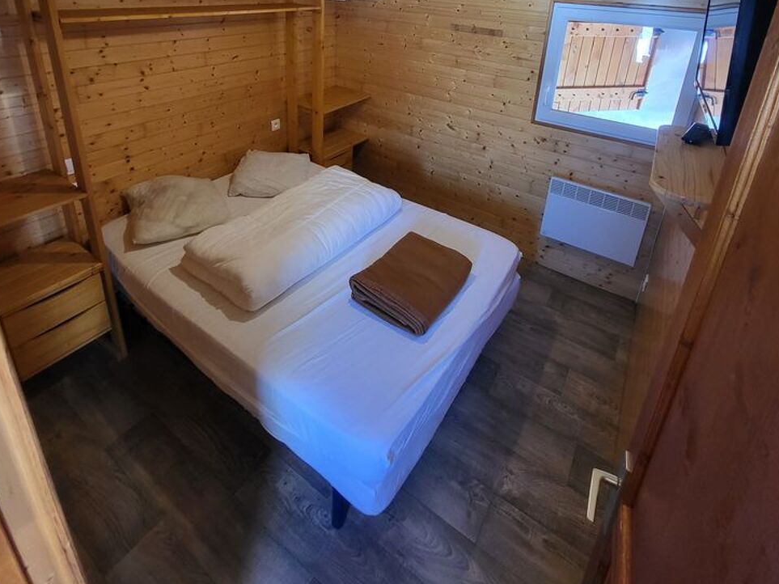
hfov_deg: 87.7
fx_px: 405
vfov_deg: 66.3
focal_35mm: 18
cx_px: 380
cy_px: 133
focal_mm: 1.74
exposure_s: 1/50
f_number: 2.2
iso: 320
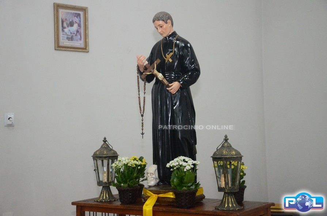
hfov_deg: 33.5
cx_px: 164
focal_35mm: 60
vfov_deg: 22.5
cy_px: 108
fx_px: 544
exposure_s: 1/200
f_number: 5
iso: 3200
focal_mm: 40
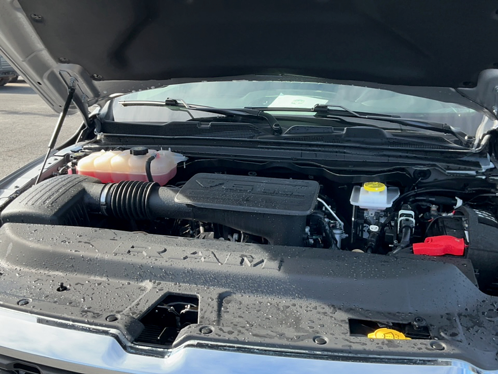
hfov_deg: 60.0
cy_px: 187
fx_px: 432
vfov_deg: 46.8
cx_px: 249
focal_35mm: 30
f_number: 1.8
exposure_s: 1/297
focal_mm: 3
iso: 25
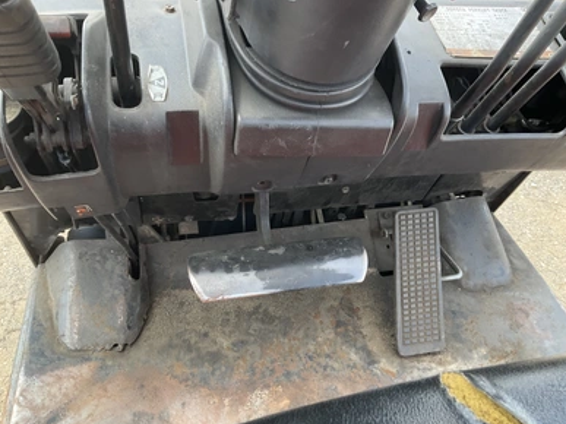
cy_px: 218
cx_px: 281
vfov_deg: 46.8
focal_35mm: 30
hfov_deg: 60.0
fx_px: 490
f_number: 1.8
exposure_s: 1/122
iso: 25
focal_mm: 3
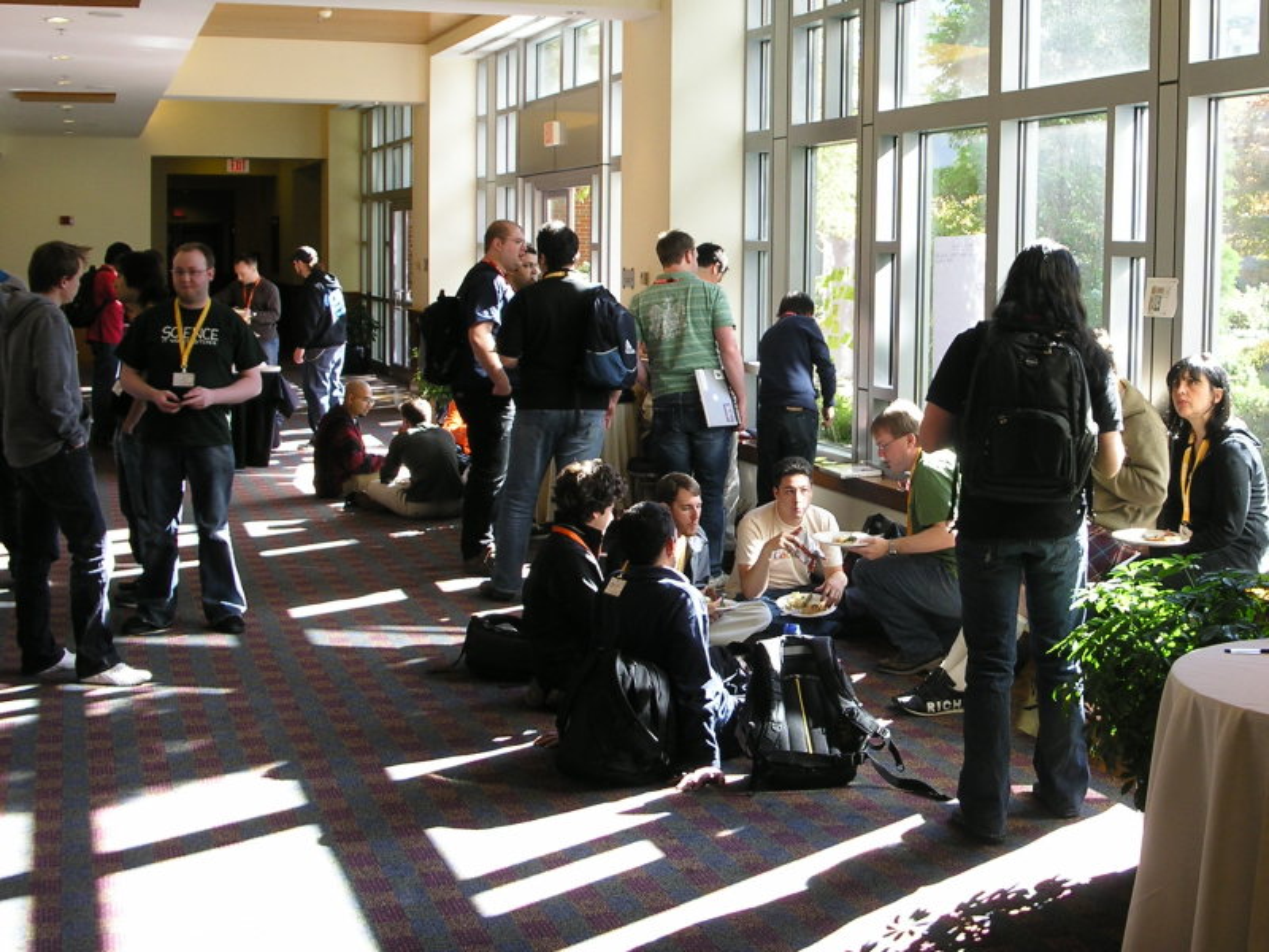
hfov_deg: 49.0
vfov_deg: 37.7
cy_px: 476
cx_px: 634
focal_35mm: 38
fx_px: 1393
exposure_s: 1/45
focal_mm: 7.8
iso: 100
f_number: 3.5
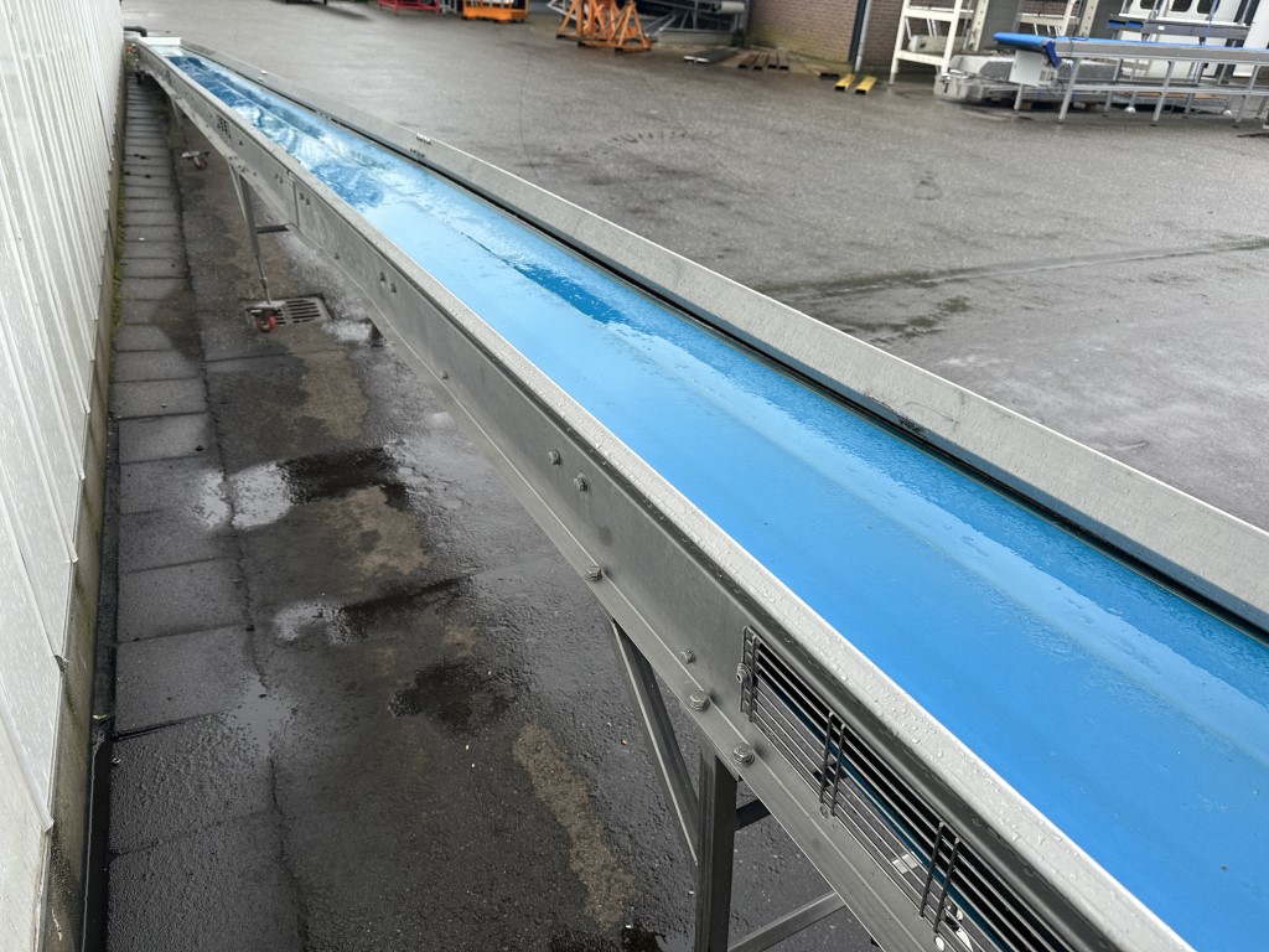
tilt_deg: -28.3
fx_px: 880
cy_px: 476
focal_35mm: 24
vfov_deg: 56.8
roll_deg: -4.8
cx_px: 634
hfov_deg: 71.6
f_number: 1.78
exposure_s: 1/121
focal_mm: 6.86
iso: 100
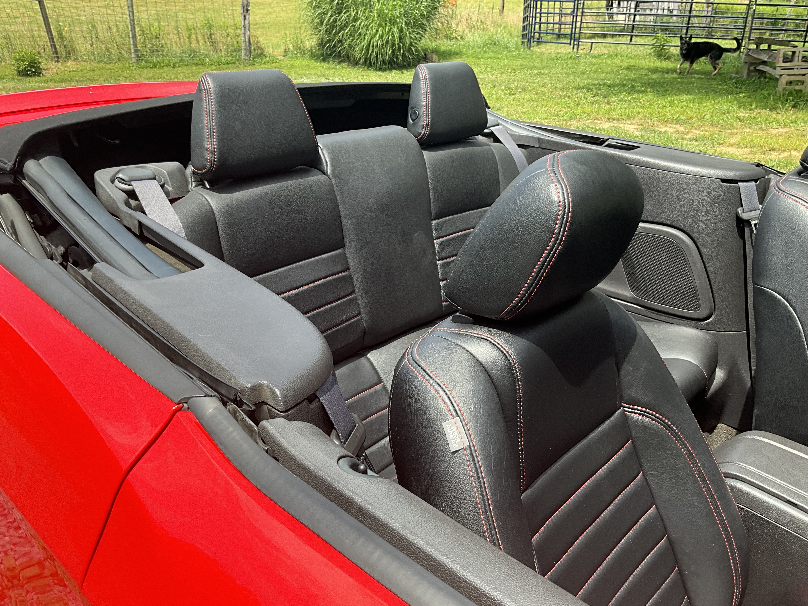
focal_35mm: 29
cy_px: 303
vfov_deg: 48.2
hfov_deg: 61.7
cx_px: 404
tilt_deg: -23.2
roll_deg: -1.5
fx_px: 677
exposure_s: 1/469
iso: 25
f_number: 1.8
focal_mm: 3
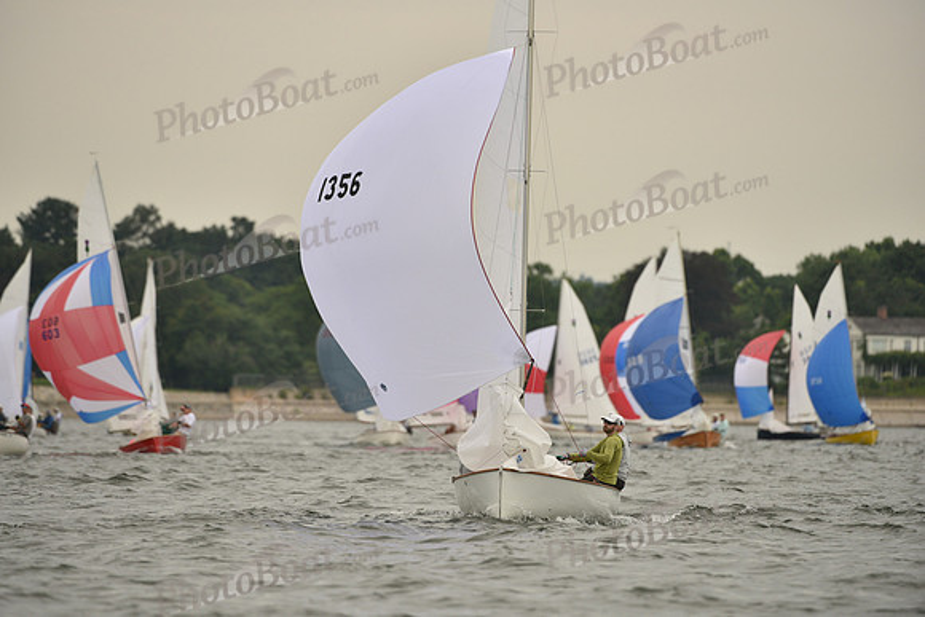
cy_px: 308
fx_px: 10280
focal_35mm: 400
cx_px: 462
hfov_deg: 5.2
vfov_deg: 3.4
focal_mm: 400
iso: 320
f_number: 5
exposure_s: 1/1250
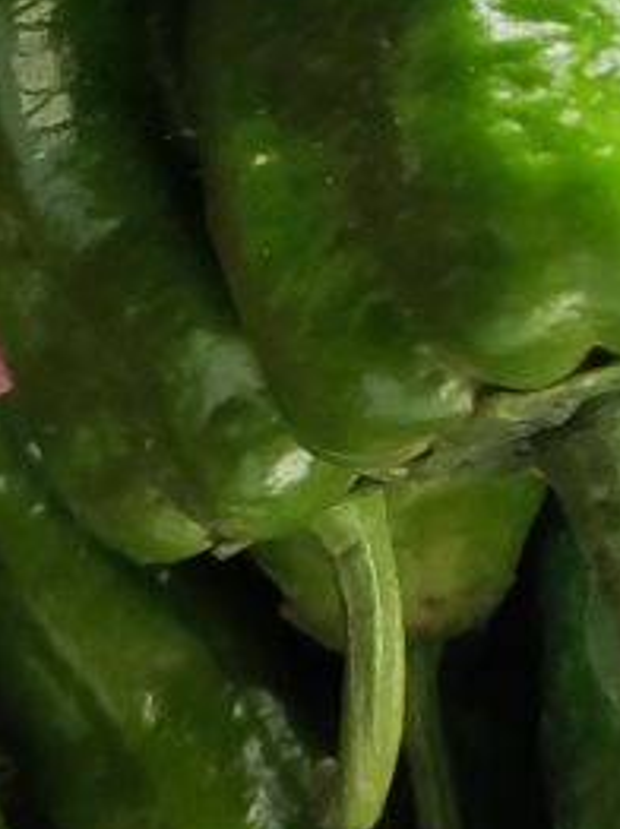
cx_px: 399
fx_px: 2440
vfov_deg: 17.3
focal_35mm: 102
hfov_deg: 14.5
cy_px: -426
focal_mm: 4.71
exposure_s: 1/100
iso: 76
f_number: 1.79
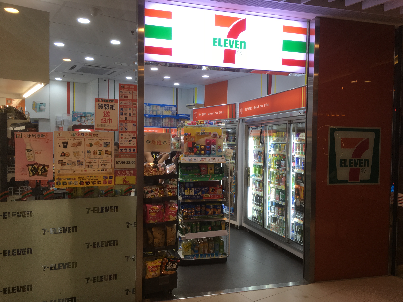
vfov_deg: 48.2
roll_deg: -0.1
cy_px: 151
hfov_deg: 61.7
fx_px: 338
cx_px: 202
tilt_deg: -2.1
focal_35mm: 29
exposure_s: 1/50
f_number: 2.2
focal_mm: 4.15
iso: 25
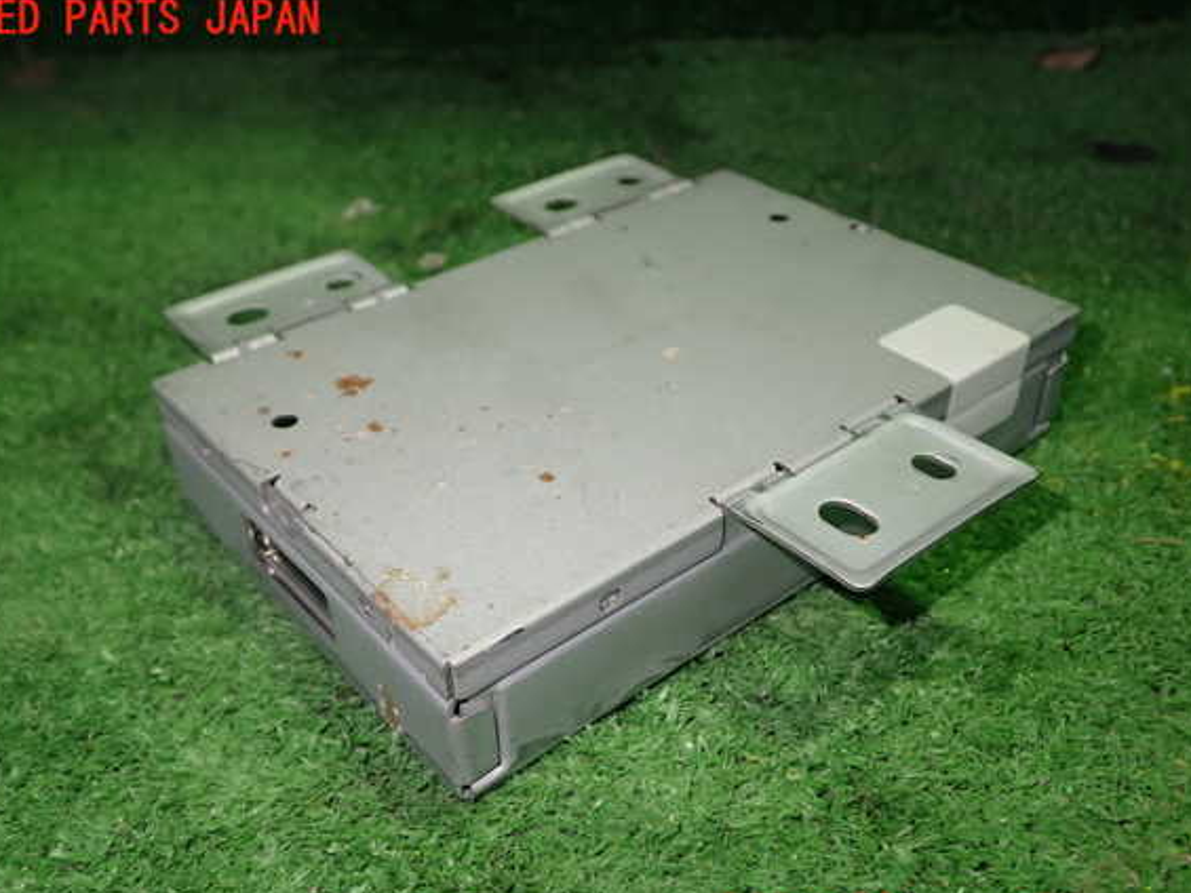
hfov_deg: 53.9
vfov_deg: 41.8
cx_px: 569
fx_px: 1170
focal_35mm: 34
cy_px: 468
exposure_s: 1/30
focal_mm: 5.79
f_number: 2.4
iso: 200
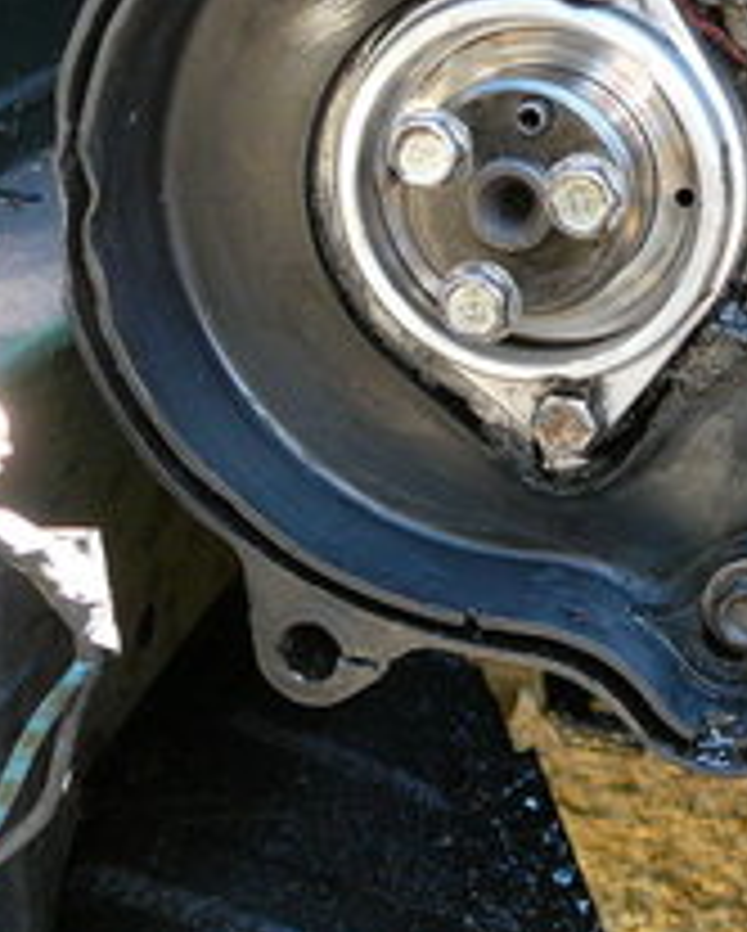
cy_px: 270
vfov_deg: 28.4
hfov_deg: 21.8
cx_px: 842
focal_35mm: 66
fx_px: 1821
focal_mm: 5.2
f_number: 2.8
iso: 125
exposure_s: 1/30
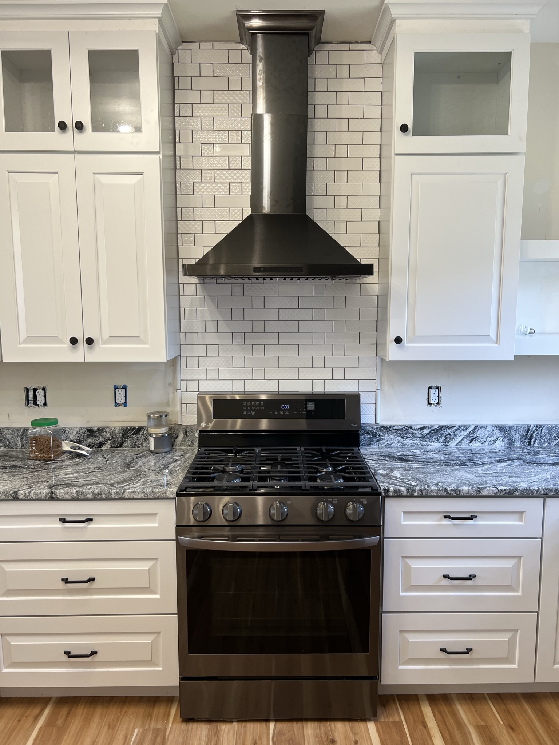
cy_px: 372
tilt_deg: -5.4
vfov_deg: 67.3
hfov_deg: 53.1
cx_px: 280
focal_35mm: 26
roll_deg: +0.1
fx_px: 560
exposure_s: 1/120
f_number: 1.5
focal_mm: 5.7
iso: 80
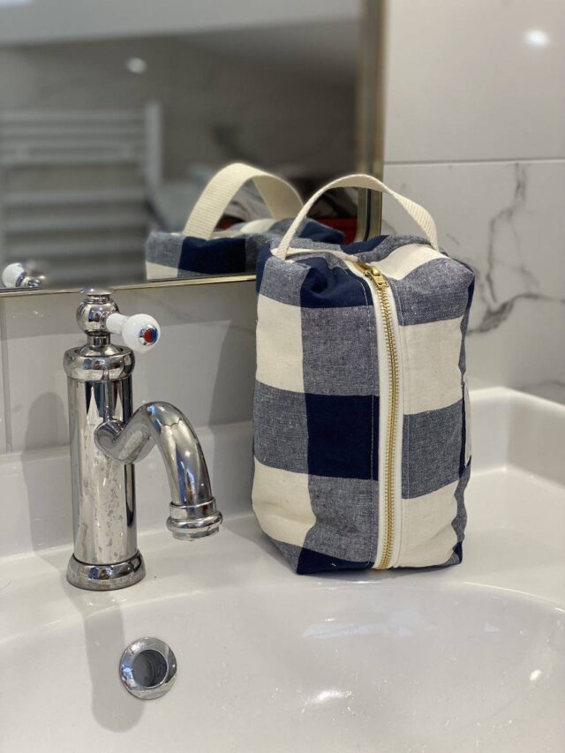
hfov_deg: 28.0
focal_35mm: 52
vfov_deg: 36.8
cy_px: 376
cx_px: 282
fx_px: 1131
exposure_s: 1/100
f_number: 2
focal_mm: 6
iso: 125
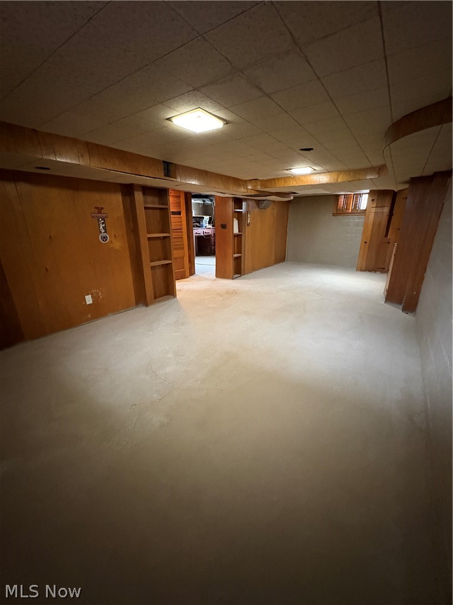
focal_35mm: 14
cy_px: 302
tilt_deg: -18.2
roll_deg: +0.5
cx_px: 226
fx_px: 244
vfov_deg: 102.1
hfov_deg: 85.7
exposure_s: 1/30
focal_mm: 2.22
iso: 1000
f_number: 2.2
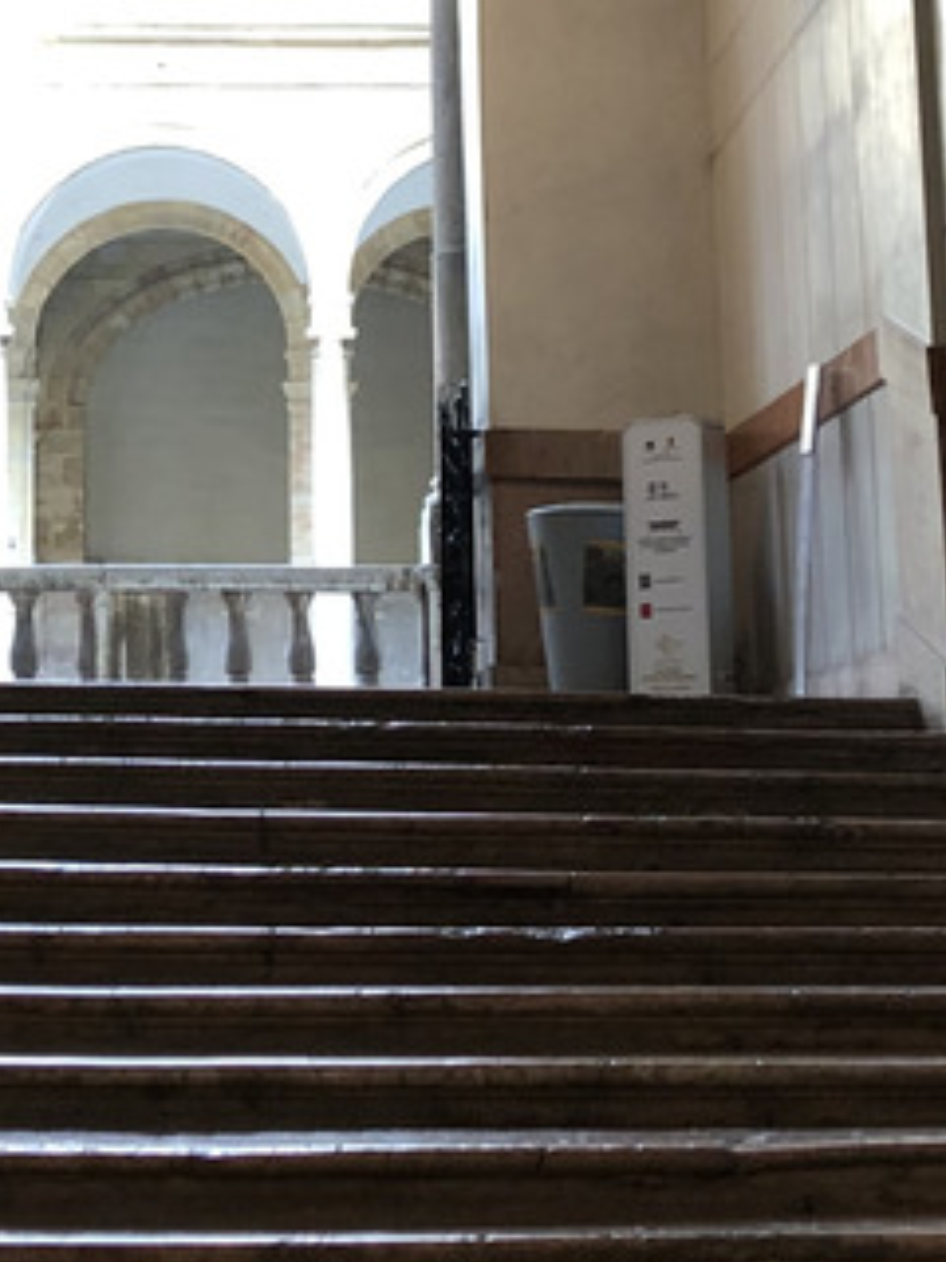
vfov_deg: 18.1
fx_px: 3826
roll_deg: +0.9
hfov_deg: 14.0
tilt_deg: +14.3
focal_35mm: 105
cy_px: -63
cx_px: 134
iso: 32
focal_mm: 4
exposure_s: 1/50
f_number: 1.8
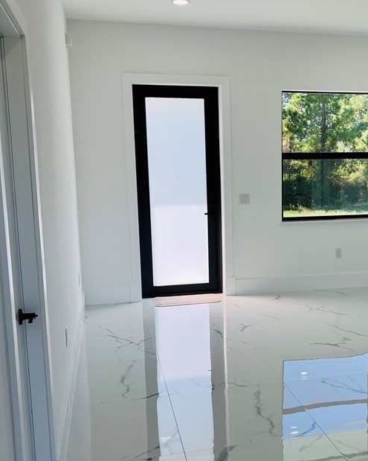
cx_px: 256
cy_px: 264
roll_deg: +0.5
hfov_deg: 35.2
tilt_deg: -9.2
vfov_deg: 43.7
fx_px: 572
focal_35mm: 42
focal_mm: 5.7
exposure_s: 1/497
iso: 50
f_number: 1.5
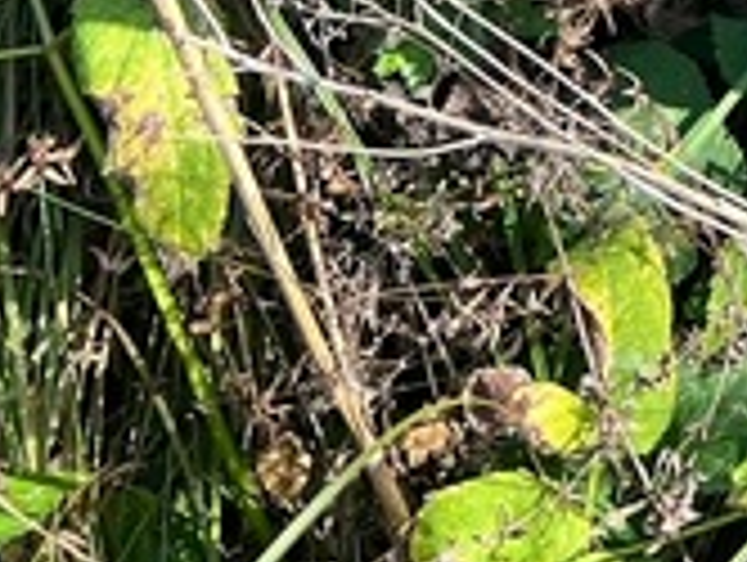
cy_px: -616
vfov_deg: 10.7
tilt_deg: -47.2
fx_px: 2701
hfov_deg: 13.5
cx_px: 1498
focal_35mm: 125
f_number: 1.5
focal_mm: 5.7
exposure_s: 1/398
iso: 50
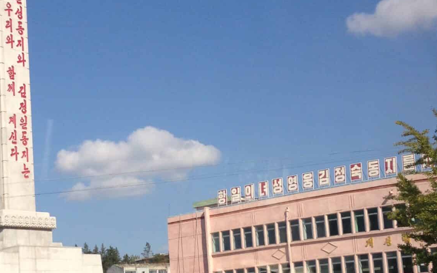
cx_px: 84
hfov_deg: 25.7
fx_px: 941
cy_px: 194
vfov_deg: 16.4
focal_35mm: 79
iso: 50
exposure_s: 1/2008
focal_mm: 4.13
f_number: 2.4
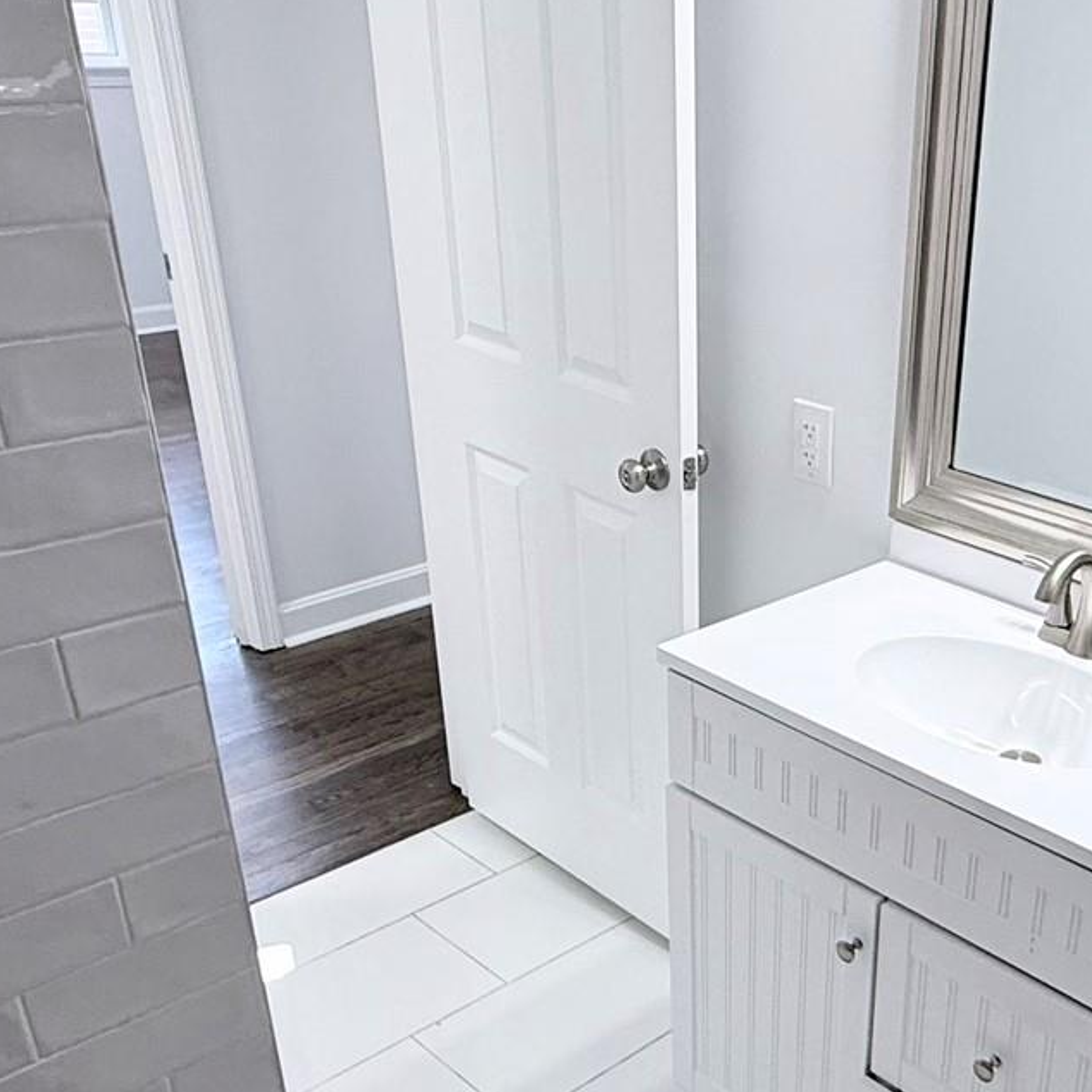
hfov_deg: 40.3
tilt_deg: -28.3
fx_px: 1428
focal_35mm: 40
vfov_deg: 41.1
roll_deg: -2.2
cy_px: 761
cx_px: 863
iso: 160
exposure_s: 1/120
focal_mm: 2.22
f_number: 2.2
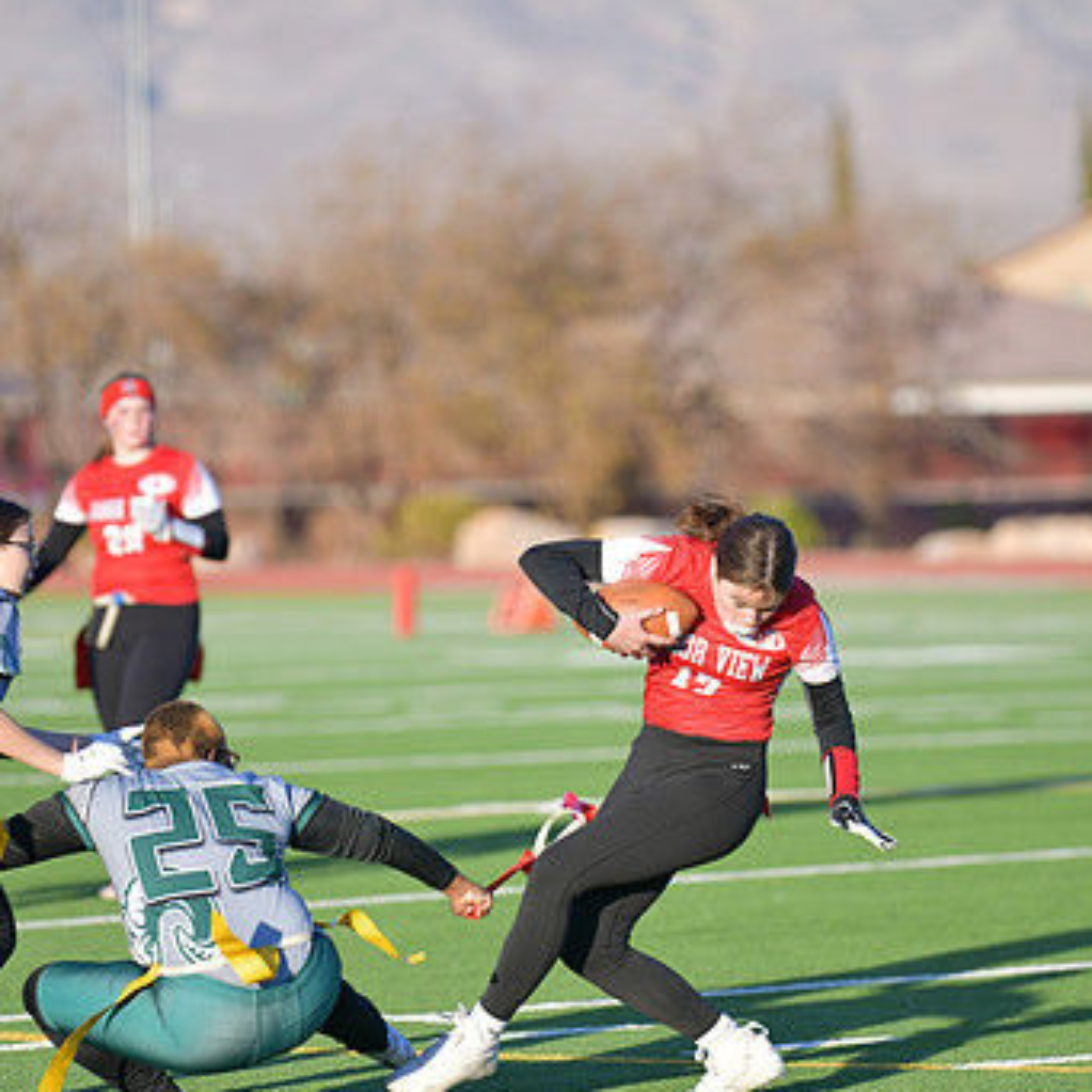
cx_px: 519
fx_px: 10850
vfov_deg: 5.8
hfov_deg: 5.8
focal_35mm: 304
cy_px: 613
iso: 72
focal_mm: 210
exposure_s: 1/800
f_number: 2.8
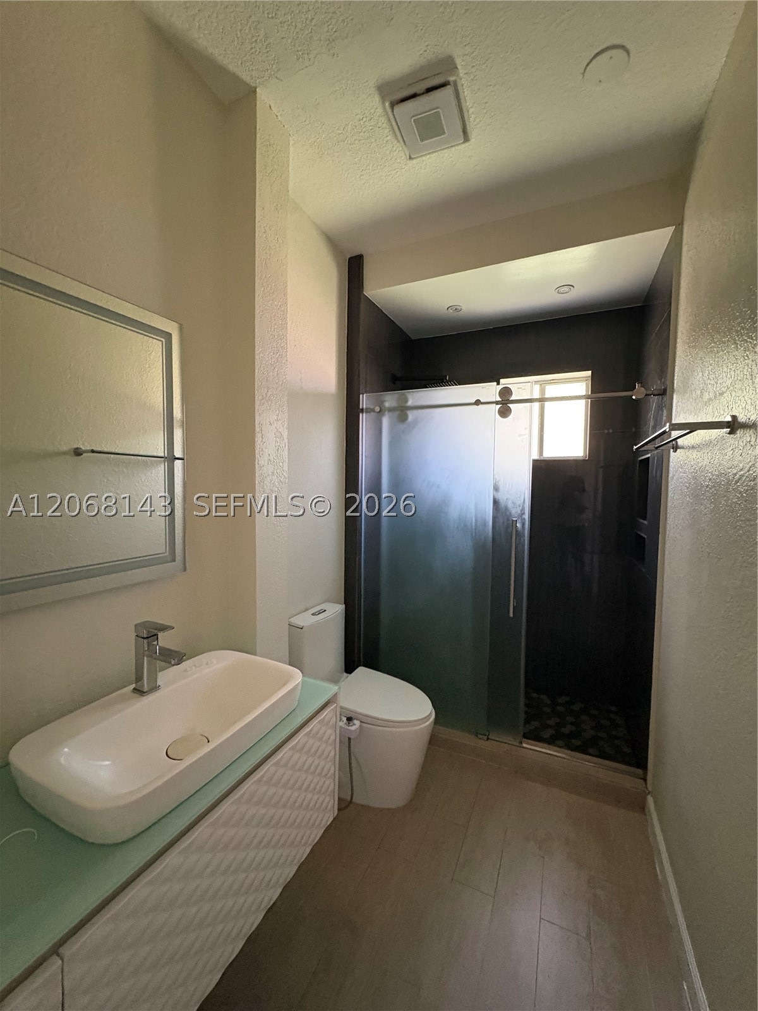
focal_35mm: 14
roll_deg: -1.0
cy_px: 506
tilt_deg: -1.2
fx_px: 409
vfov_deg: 102.1
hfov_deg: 85.7
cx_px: 379
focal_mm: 2.22
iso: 1000
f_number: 2.2
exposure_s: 1/58
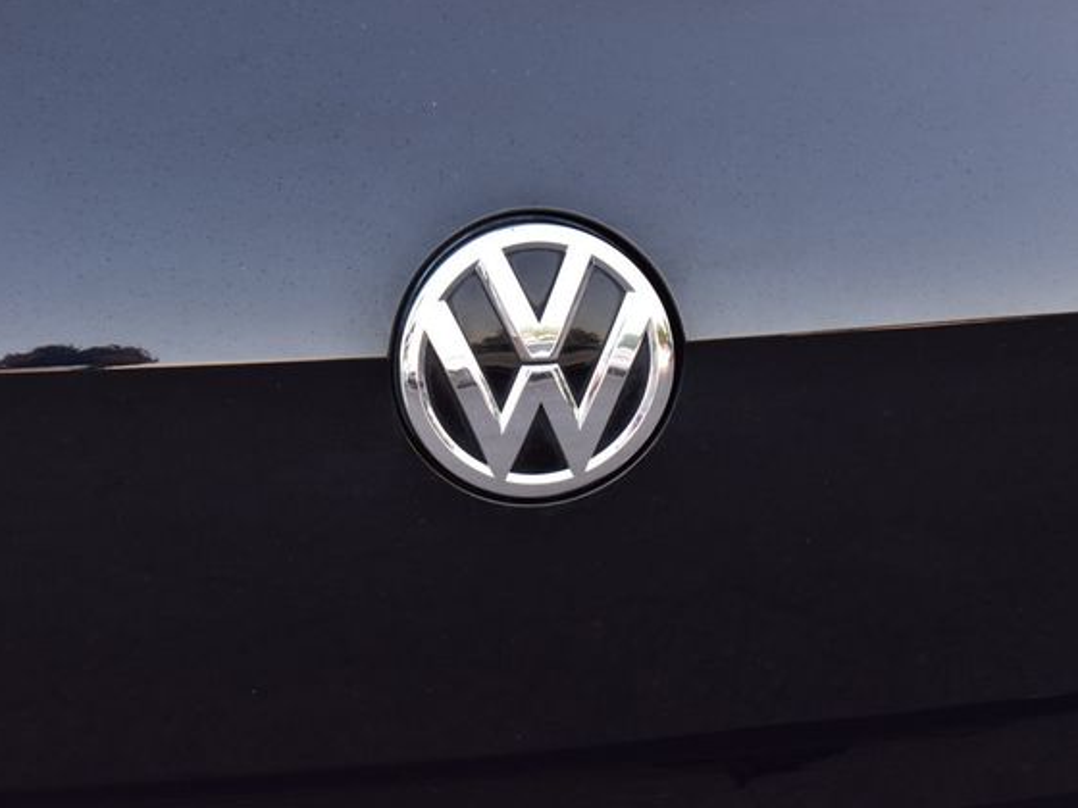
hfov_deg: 21.6
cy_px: 402
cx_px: 576
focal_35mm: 91
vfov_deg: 16.3
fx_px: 2820
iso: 400
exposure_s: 1/40
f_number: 7.1
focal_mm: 55
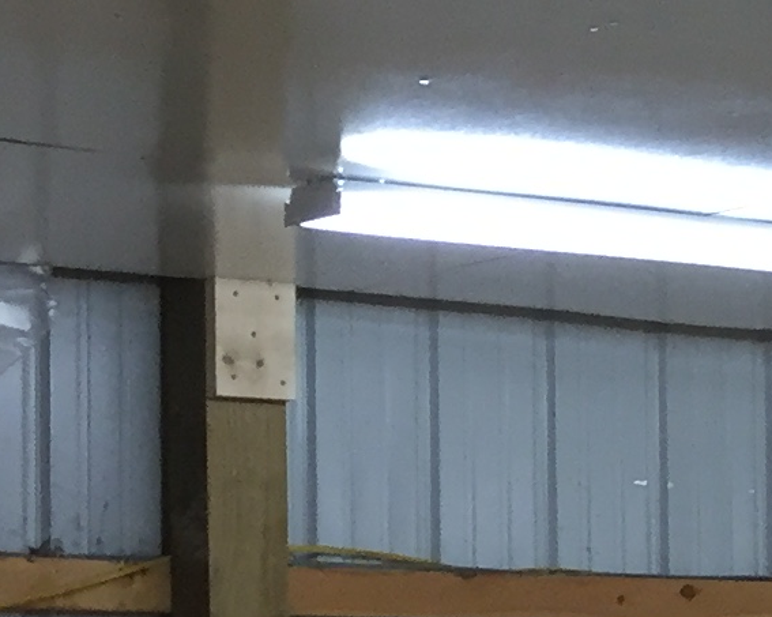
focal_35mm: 163
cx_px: 1792
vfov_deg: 9.4
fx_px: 3722
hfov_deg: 10.4
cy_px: 665
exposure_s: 1/30
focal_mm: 4.15
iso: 80
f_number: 2.2
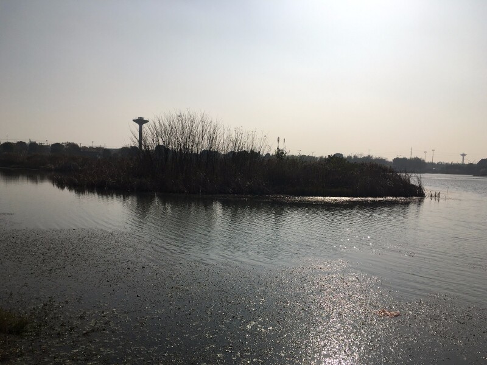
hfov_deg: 61.7
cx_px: 244
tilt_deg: -3.2
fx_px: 408
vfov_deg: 48.2
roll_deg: -3.0
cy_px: 182
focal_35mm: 29
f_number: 2.2
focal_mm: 4.15
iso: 25
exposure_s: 1/7692
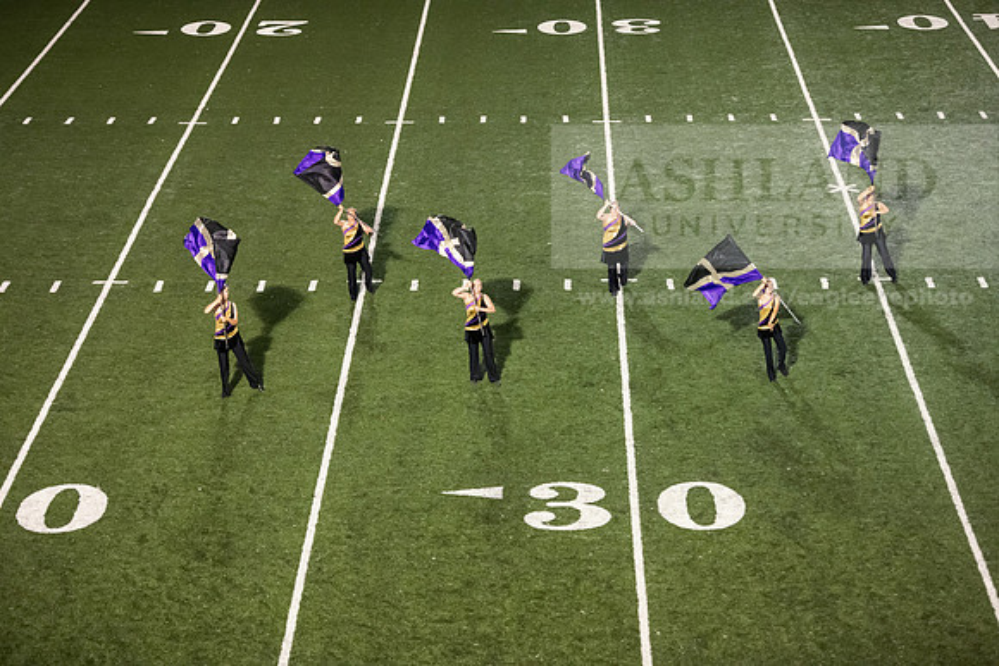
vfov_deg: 13.0
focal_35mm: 105
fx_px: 2914
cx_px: 500
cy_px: 333
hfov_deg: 19.5
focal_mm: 105
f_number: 3.2
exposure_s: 1/500
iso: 5000
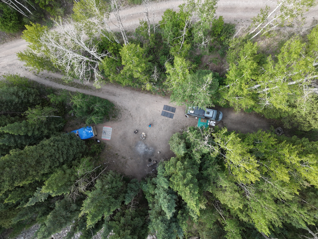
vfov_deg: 78.1
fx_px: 147
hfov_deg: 94.5
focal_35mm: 16
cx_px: 159
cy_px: 120
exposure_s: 1/180
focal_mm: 3.05
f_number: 2.2
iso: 140
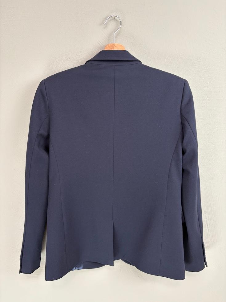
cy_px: 151
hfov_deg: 53.1
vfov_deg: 67.3
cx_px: 113
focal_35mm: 26
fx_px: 226
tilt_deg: -6.6
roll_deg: +0.6
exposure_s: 1/50
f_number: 1.6
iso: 100
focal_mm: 5.96
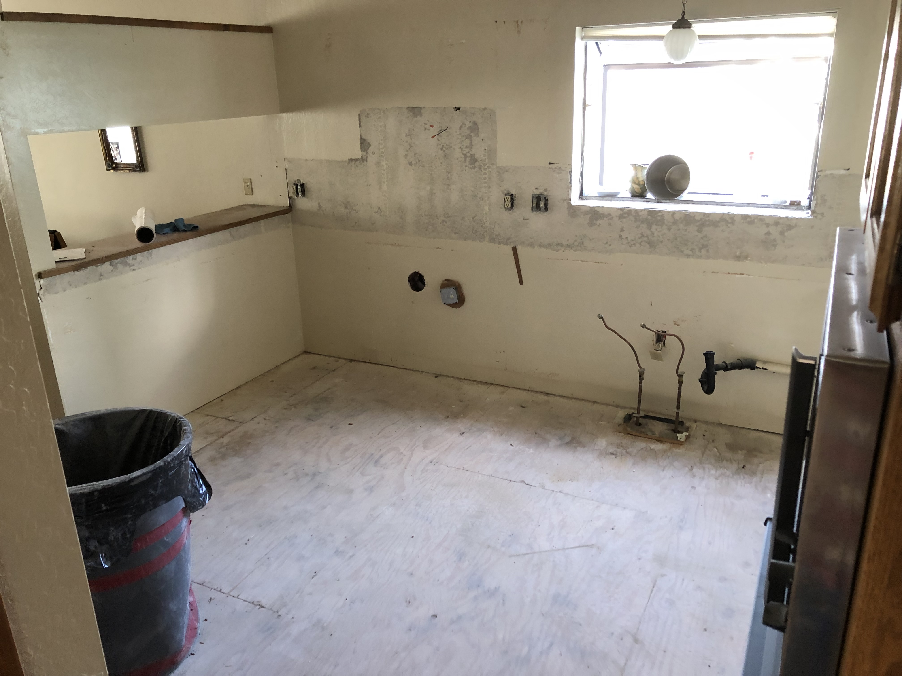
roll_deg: +2.7
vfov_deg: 49.7
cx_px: 451
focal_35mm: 28
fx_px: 730
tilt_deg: -18.2
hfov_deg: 63.4
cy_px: 338
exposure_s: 1/15
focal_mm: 3.99
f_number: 1.8
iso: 50
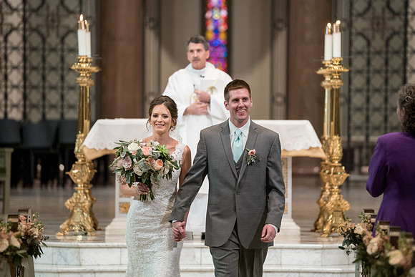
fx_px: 2578
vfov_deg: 6.1
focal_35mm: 224
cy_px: 131
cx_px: 229
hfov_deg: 9.2
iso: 2000
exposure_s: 1/200
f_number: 2.8
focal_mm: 200
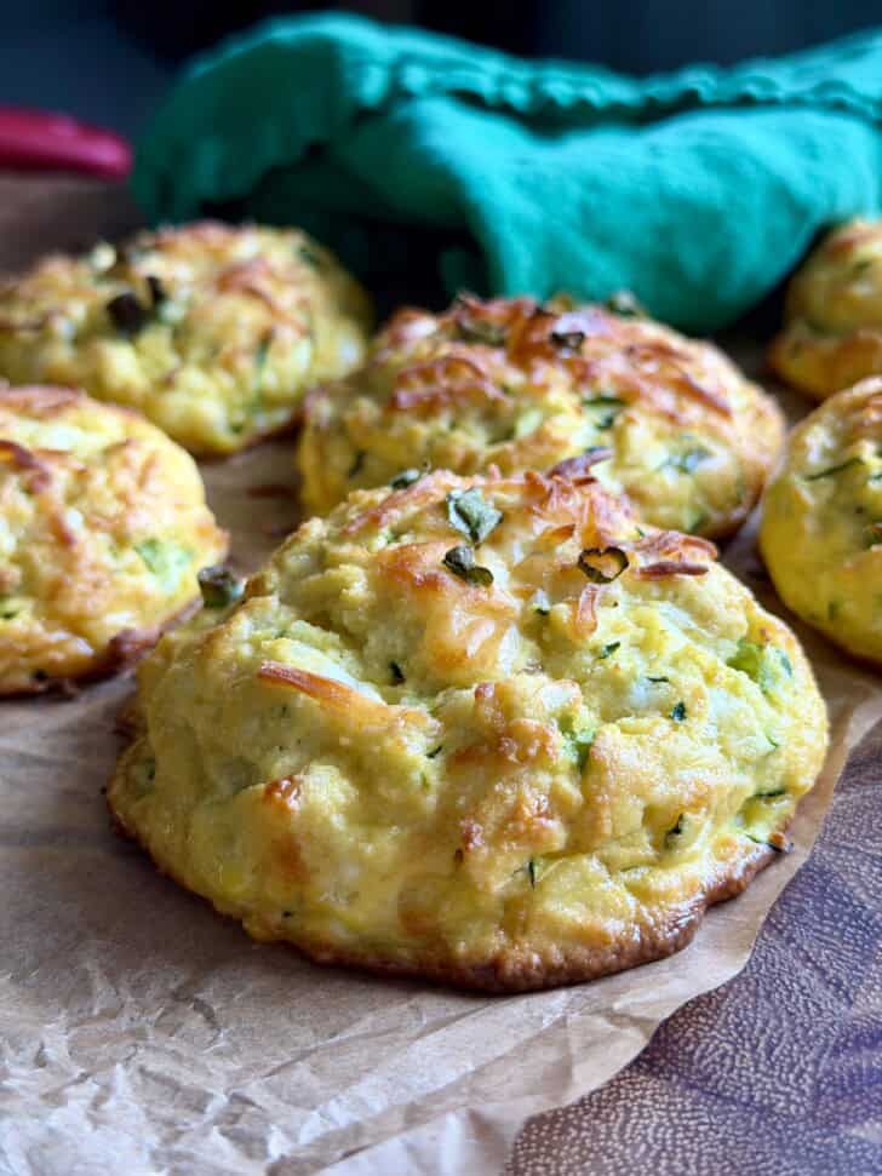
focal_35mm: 48
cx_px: 441
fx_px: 1631
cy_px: 588
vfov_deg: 39.7
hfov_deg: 30.3
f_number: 1.8
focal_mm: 6.8
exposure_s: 1/60
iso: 200
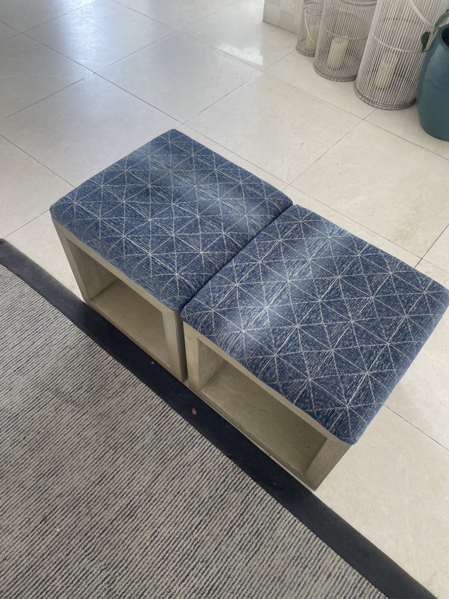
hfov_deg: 53.1
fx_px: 450
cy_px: 300
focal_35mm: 26
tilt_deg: -54.9
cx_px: 224
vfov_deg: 67.3
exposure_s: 1/100
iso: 64
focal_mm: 4.2
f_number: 1.6
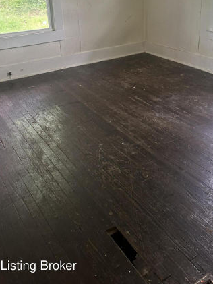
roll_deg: +0.7
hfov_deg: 37.6
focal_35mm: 38
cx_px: 127
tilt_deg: -16.8
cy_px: 61
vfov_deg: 46.6
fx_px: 312
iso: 250
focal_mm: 6.86
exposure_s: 1/60
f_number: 1.78
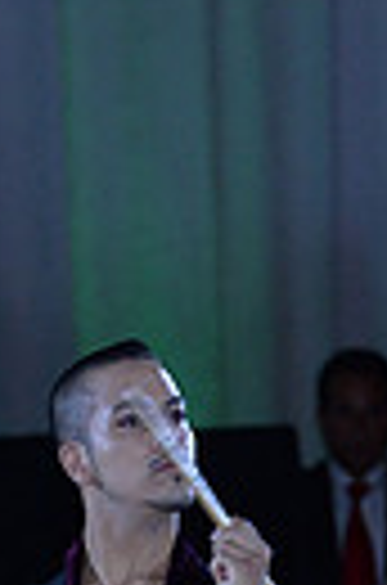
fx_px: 14460
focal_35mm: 892
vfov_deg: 2.3
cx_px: 182
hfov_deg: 1.5
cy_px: 954
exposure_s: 1/250
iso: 2000
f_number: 5.6
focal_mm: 200
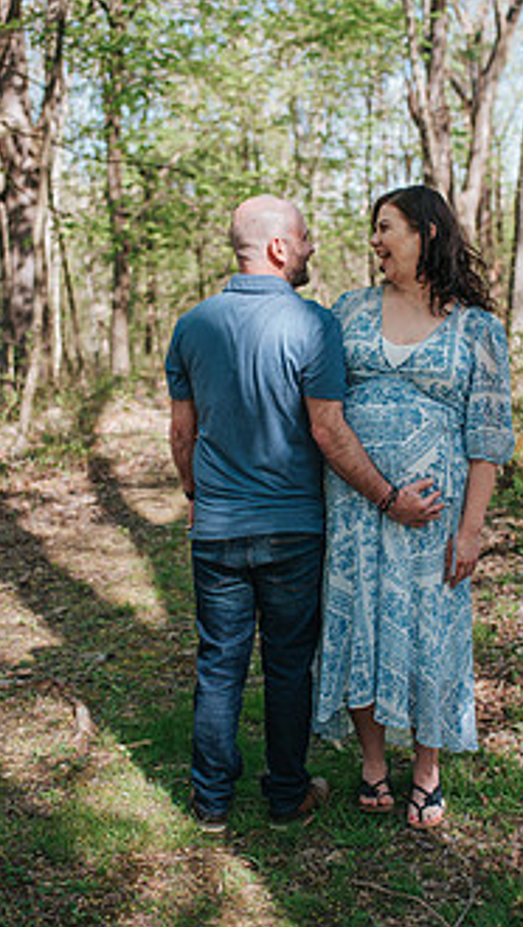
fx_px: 1231
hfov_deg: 23.9
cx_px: 335
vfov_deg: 41.3
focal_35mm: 50
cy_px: 469
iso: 220
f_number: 2.5
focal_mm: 35
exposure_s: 1/1000
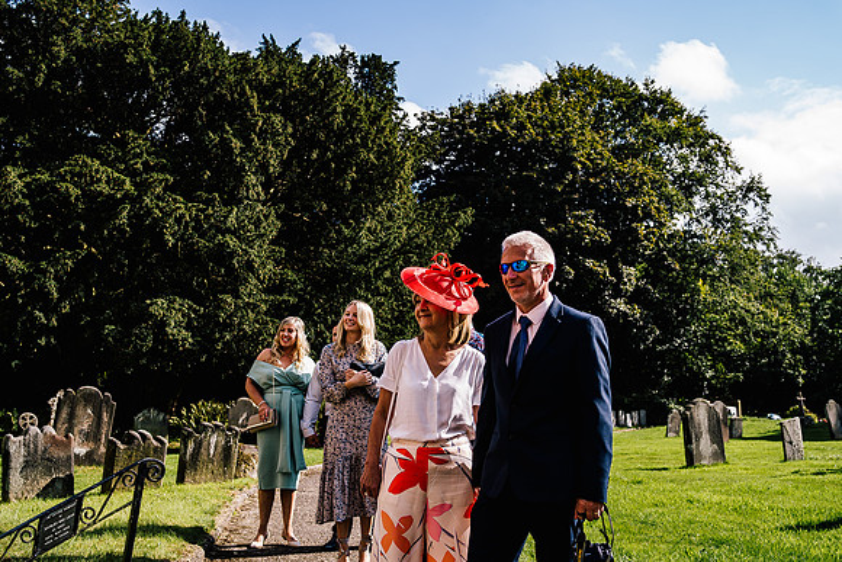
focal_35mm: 36
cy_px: 281
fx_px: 847
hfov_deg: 52.8
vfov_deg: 36.7
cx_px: 421
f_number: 4.5
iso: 50
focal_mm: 35
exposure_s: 1/320
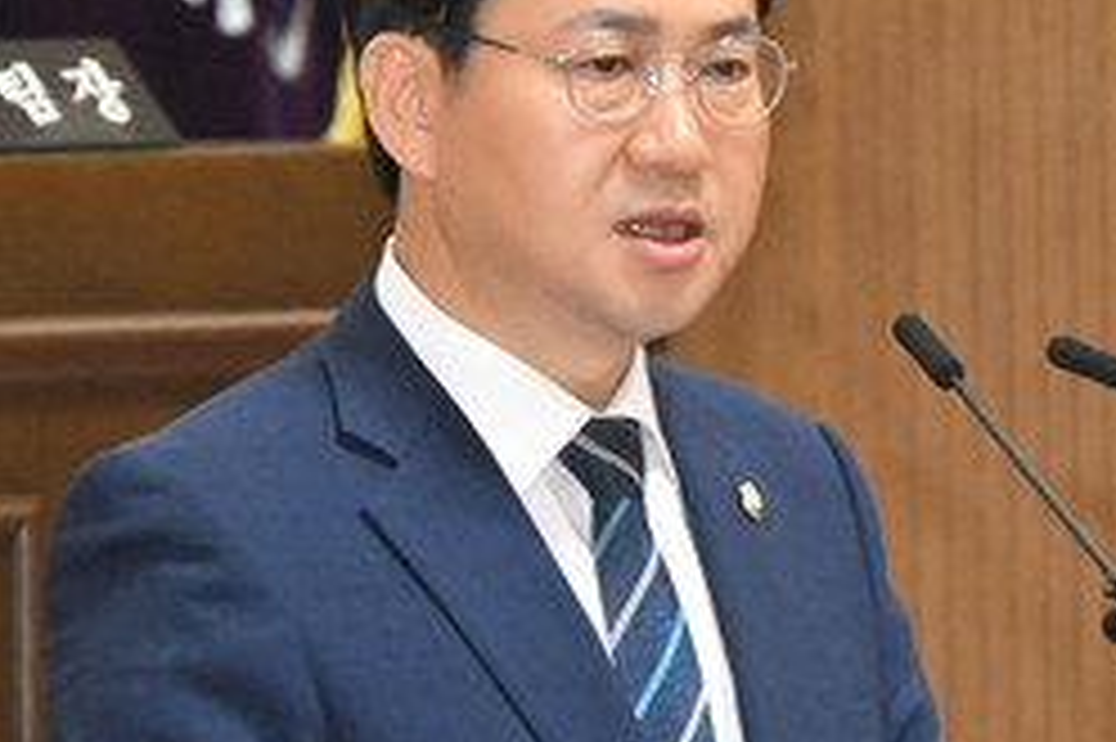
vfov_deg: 1.7
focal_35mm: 812
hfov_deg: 2.5
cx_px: 999
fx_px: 25154
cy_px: 639
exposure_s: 1/250
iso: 4000
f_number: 6.3
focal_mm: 200
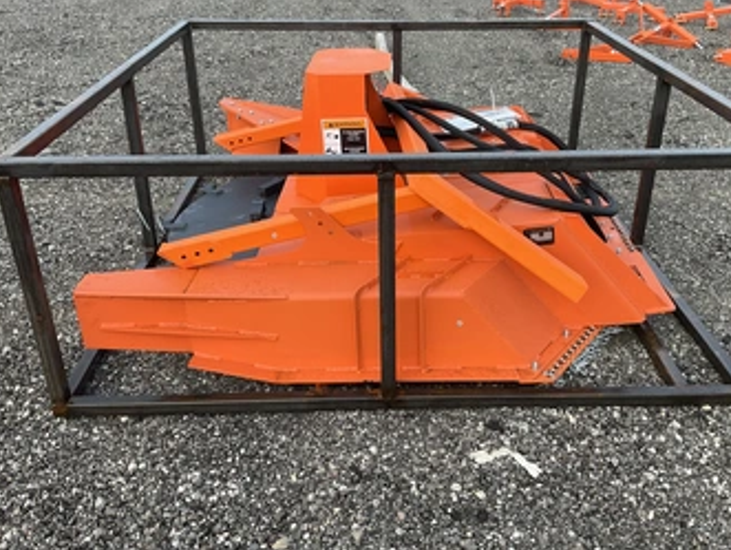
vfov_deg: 40.6
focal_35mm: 35
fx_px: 740
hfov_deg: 52.5
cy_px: 221
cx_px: 391
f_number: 1.8
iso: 20
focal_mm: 3
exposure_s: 1/122
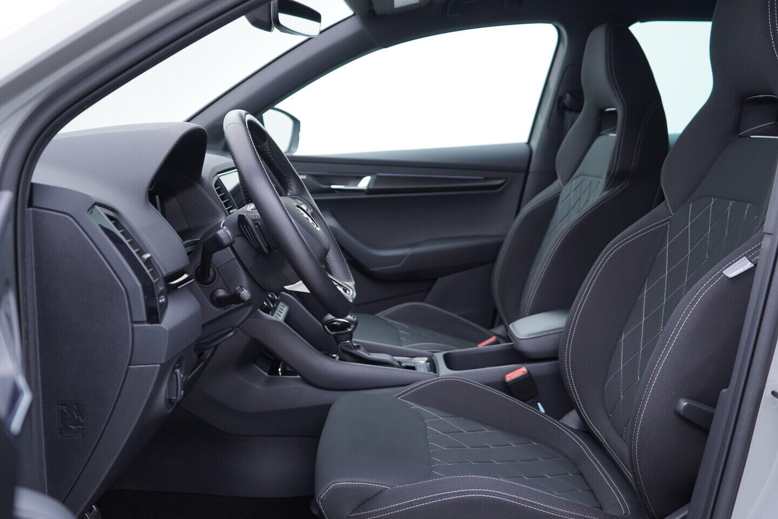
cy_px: 260
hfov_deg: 53.1
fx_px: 778
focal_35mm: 36
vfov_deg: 36.9
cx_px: 389
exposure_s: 1/40
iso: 160
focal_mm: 24
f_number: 2.8
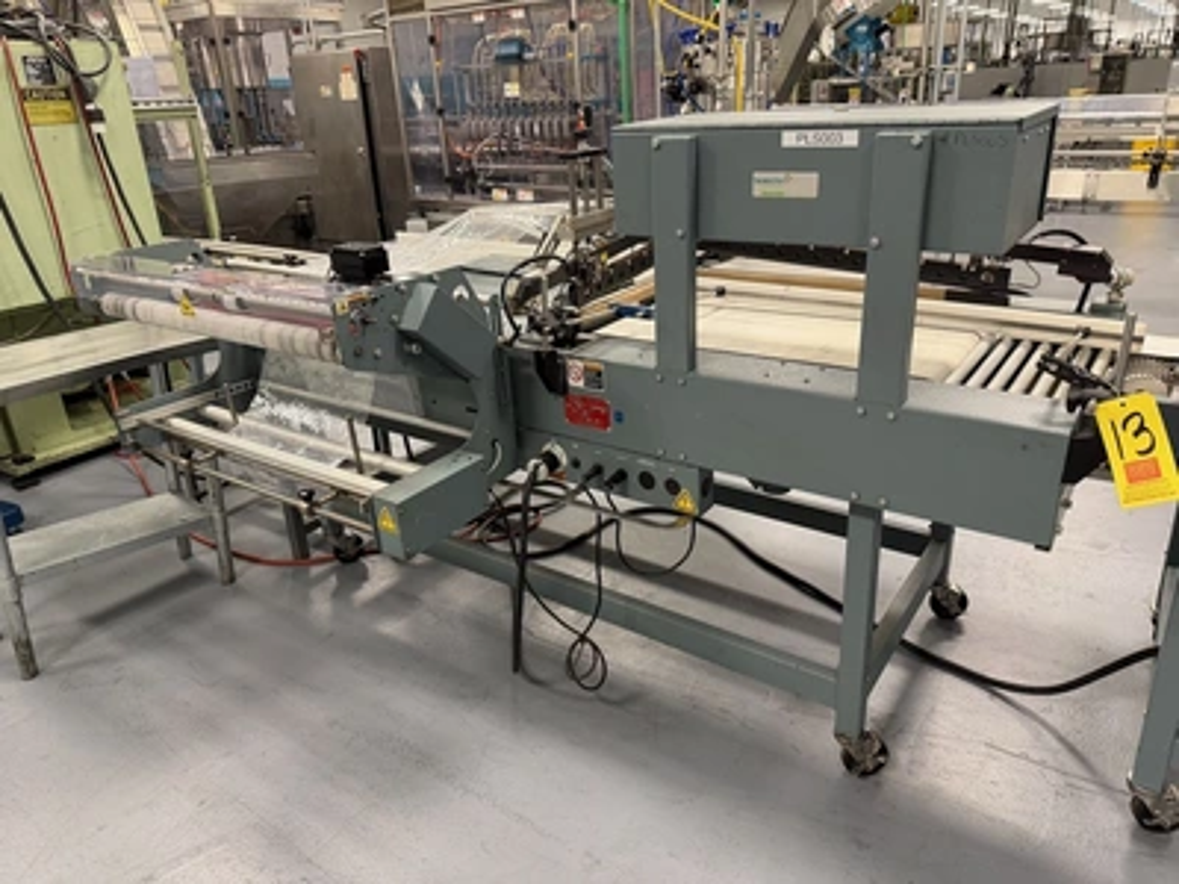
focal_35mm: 24
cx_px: 590
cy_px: 442
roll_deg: +3.0
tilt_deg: -21.5
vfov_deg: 56.8
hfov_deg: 71.6
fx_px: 817
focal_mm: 6.76
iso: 250
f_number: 1.78
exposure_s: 1/60
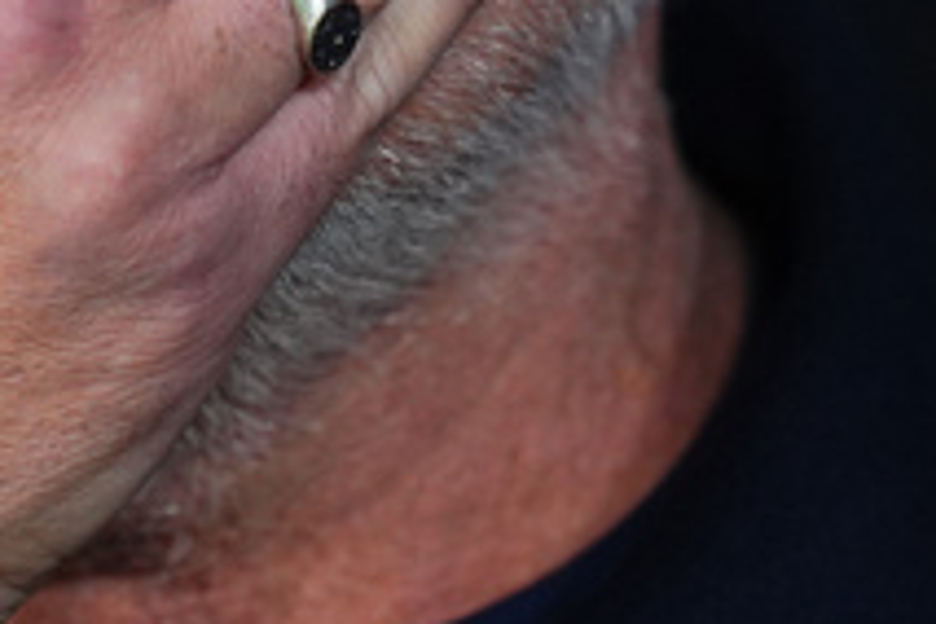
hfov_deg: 1.1
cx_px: -255
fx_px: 50046
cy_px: -382
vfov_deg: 0.7
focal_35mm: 1925
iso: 2000
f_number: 2.8
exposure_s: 1/640
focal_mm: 400
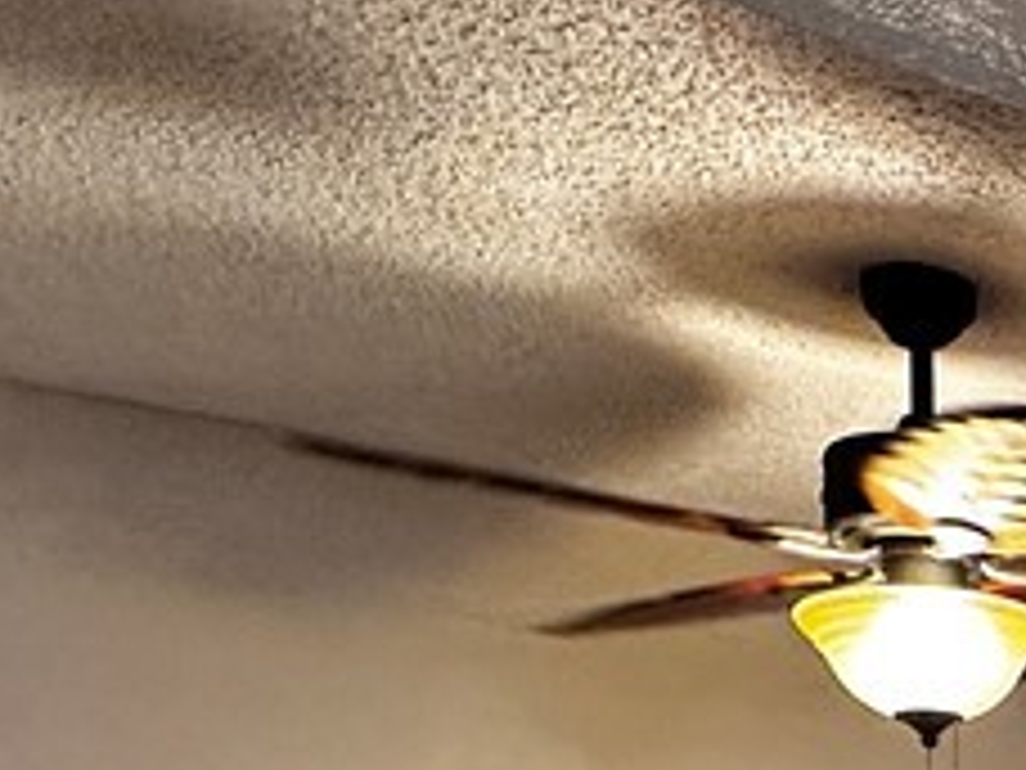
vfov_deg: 19.9
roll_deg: +0.0
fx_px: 1867
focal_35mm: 63
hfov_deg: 24.2
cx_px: 1534
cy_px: 1184
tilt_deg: -2.3
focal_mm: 2.22
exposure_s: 1/60
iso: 200
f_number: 2.2
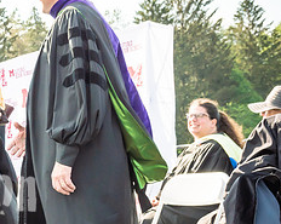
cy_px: 148
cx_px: -38
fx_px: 922
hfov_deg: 16.7
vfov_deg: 13.8
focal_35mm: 111
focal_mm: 27
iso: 200
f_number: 7.1
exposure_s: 1/500
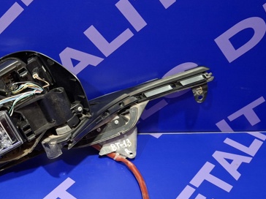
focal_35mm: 44
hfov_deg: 41.6
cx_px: 64
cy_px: 140
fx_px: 338
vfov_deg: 32.4
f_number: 1.8
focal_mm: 4.69
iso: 320
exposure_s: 1/50
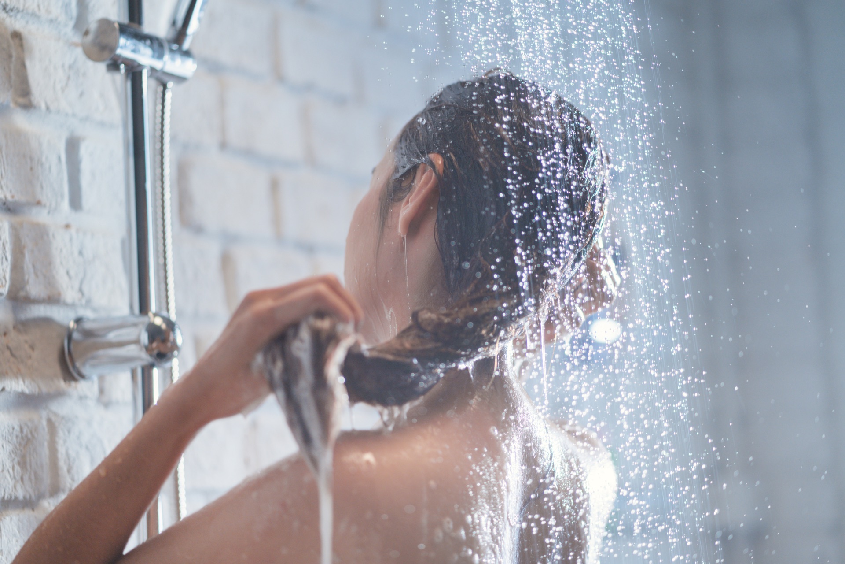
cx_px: 422
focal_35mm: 85
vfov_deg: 16.1
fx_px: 1995
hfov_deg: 23.9
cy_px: 282
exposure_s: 1/100
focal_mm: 85
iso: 200
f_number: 1.8
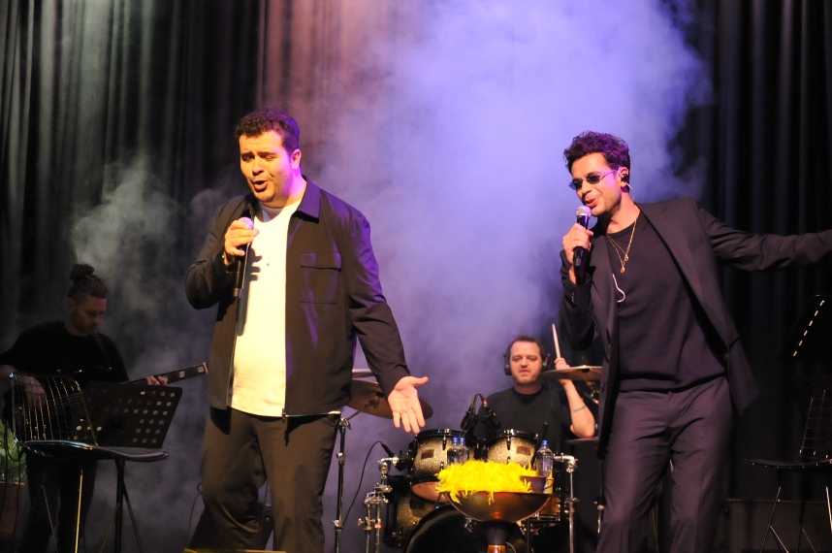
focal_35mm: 87
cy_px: 276
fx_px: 2008
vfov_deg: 15.7
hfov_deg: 23.4
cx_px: 416
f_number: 3.2
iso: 1250
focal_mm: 58
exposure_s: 1/160
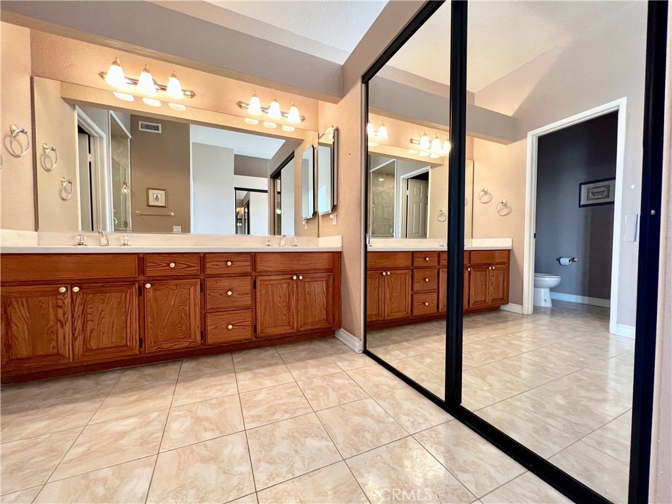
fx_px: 252
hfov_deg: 106.2
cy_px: 252
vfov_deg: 89.9
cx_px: 336
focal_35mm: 13
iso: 160
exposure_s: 1/60
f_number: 1.8
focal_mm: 1.57
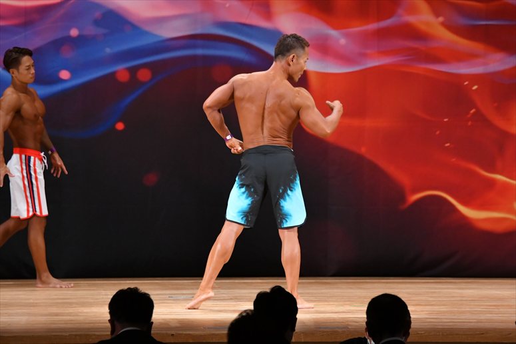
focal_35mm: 240
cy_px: 172
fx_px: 3438
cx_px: 258
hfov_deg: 8.6
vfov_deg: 5.7
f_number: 5.6
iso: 3200
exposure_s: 1/400
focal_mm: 160
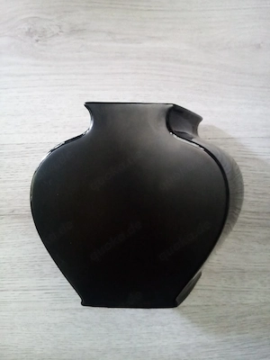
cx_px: 135
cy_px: 180
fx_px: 270
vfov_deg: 67.3
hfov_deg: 53.1
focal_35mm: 26
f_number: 1.8
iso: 772
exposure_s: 1/20
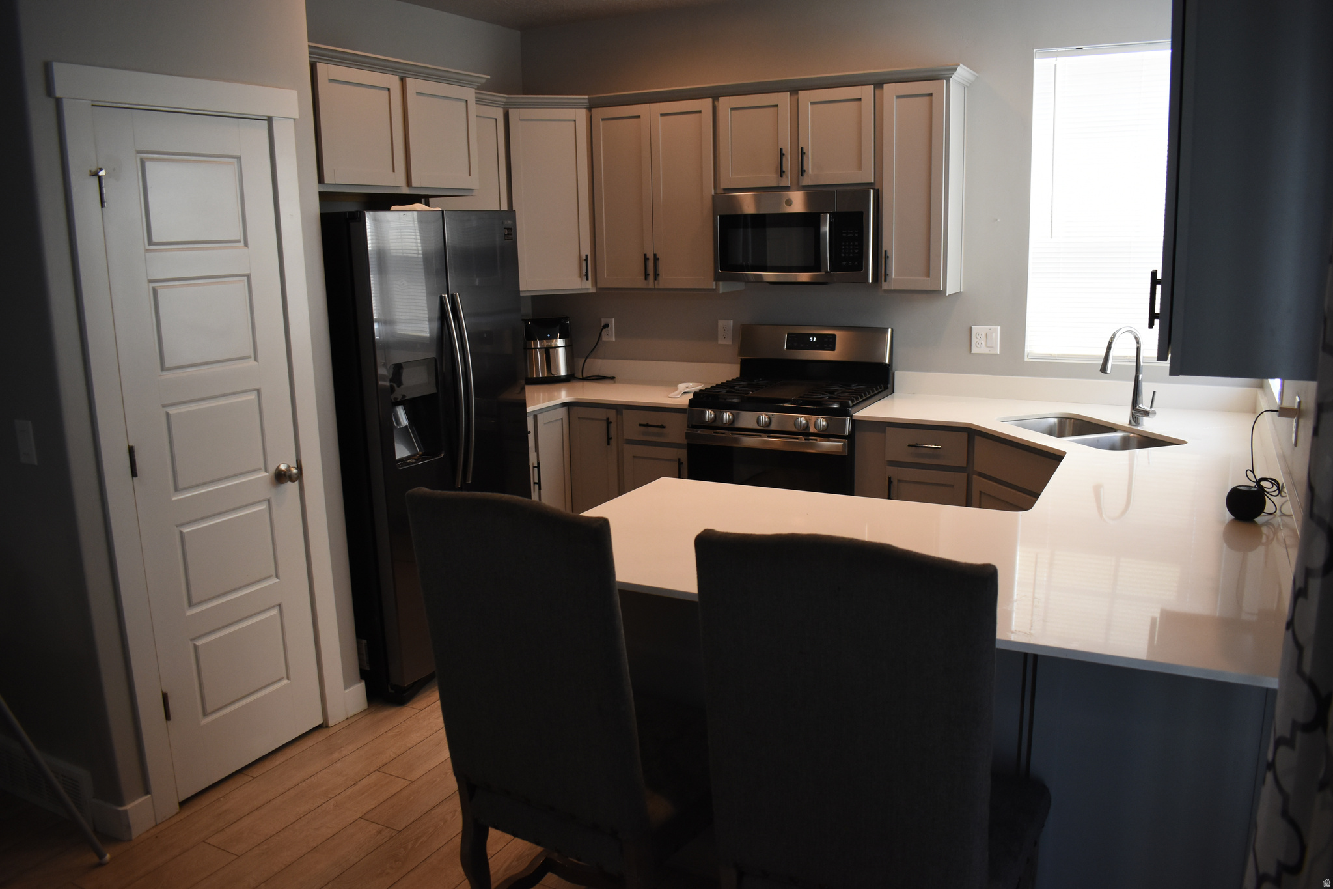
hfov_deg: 67.4
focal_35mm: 27
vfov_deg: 47.9
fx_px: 1000
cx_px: 666
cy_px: 444
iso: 900
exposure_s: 1/200
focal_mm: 18
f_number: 3.5
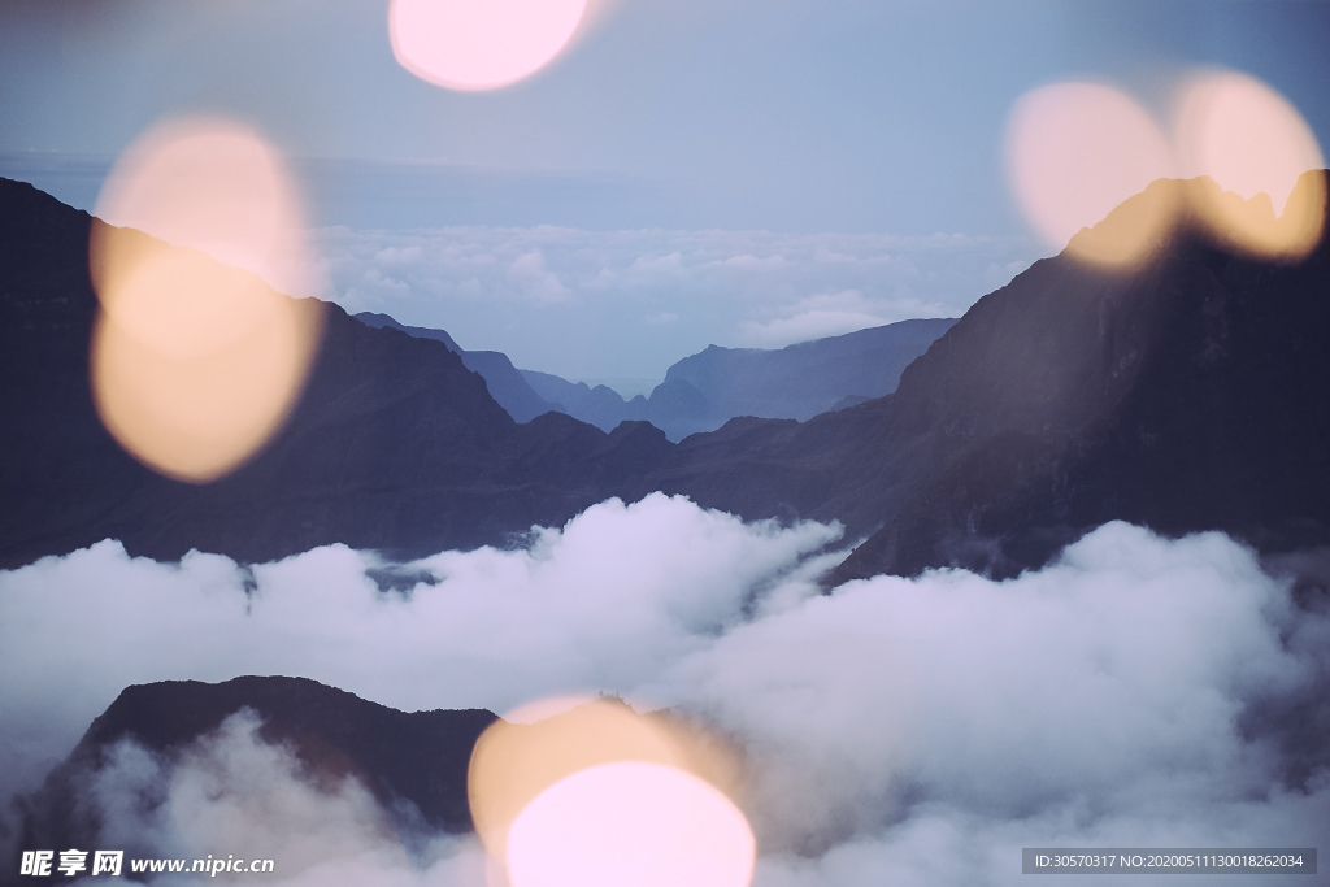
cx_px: 665
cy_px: 444
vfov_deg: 18.2
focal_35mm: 75
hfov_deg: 27.0
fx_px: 2771
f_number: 1.8
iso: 320
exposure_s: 1/125
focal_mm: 50
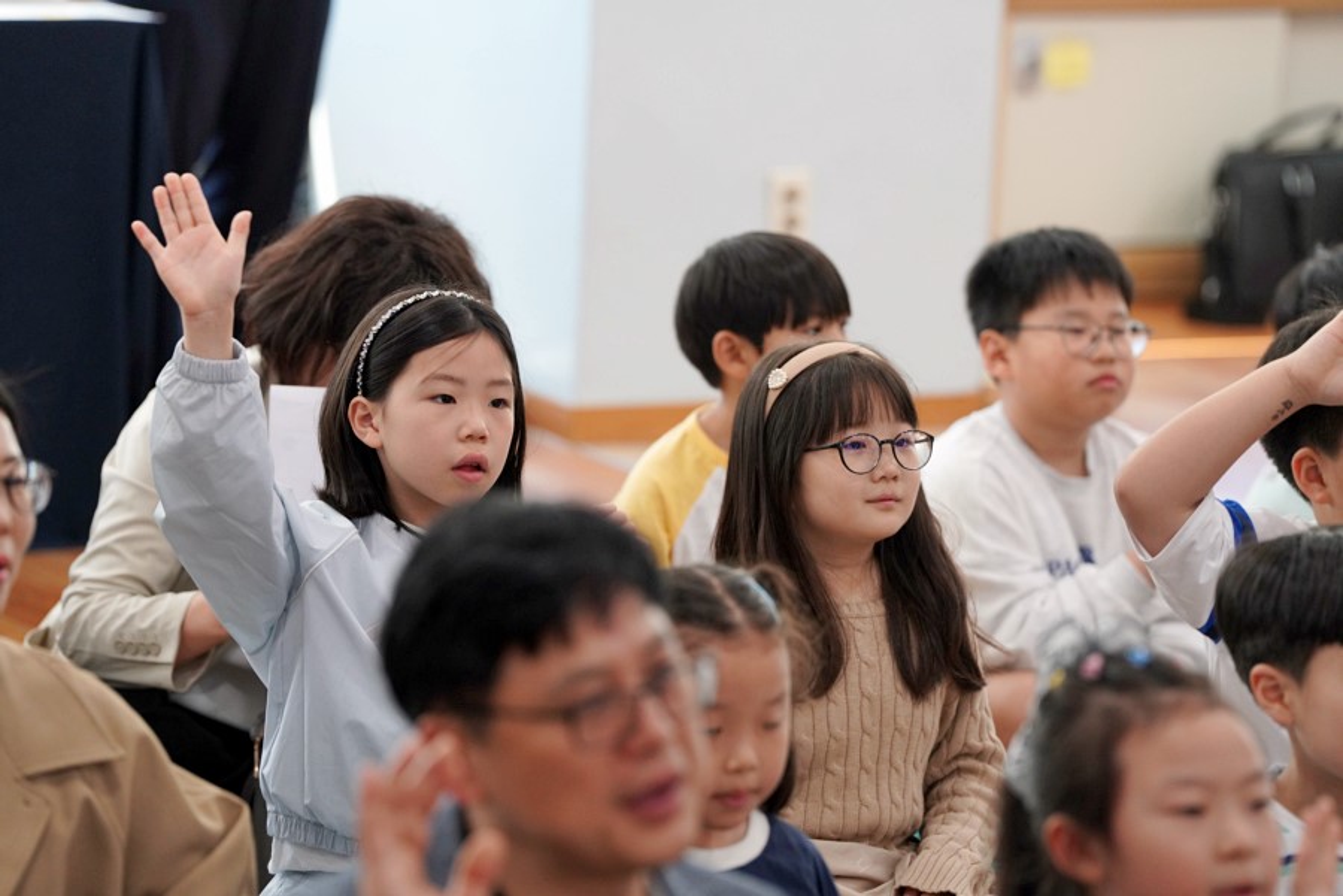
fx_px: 7461
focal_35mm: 200
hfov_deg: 10.3
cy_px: 448
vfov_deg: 6.9
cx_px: 672
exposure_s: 1/250
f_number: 4
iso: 2000
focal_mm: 200
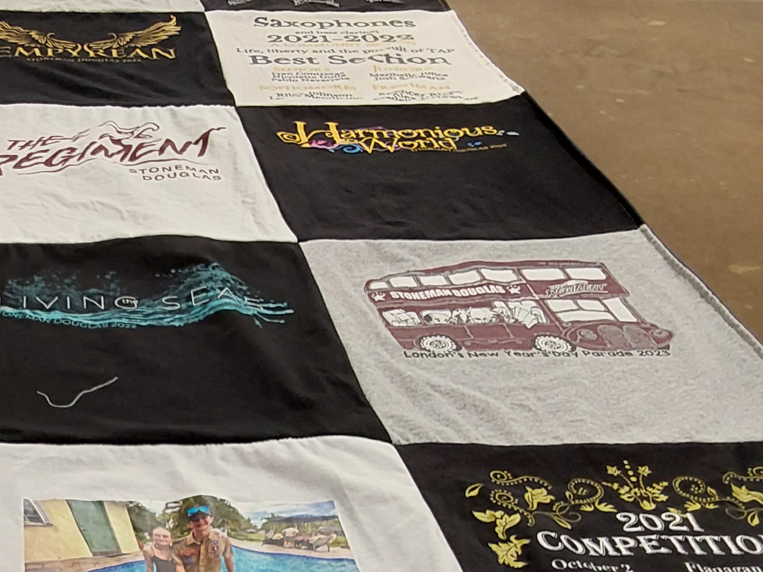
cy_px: 587
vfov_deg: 23.3
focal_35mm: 60
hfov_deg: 29.4
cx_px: -49
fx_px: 1322
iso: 125
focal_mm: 2.91
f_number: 1.9
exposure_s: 1/60
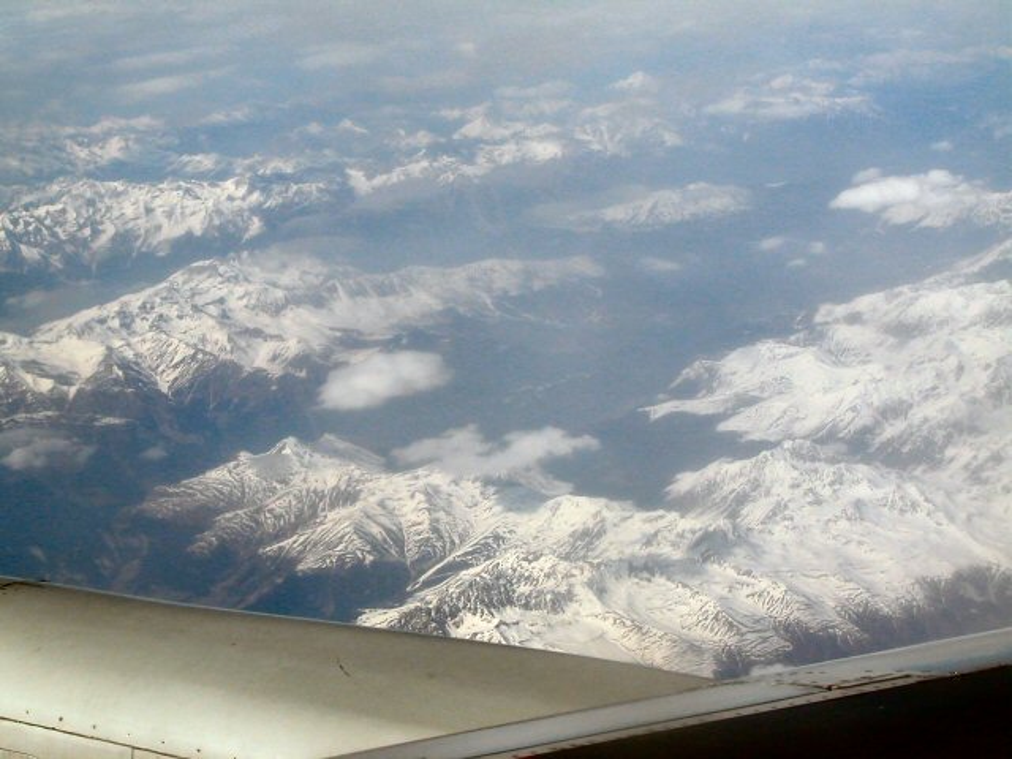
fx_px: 3245
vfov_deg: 13.3
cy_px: 380
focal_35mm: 111
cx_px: 506
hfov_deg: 17.7
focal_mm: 16.8
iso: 100
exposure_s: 1/592
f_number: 4.8
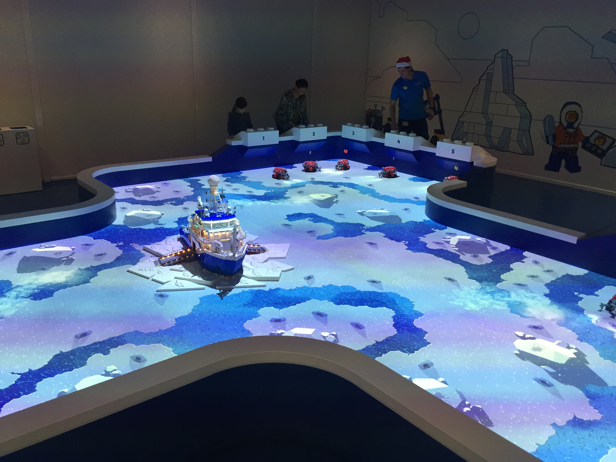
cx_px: 308
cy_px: 231
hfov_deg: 61.7
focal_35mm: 29
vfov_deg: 48.2
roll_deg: -2.5
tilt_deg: -18.5
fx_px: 516
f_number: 2.2
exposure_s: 1/33
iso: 100
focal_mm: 4.15
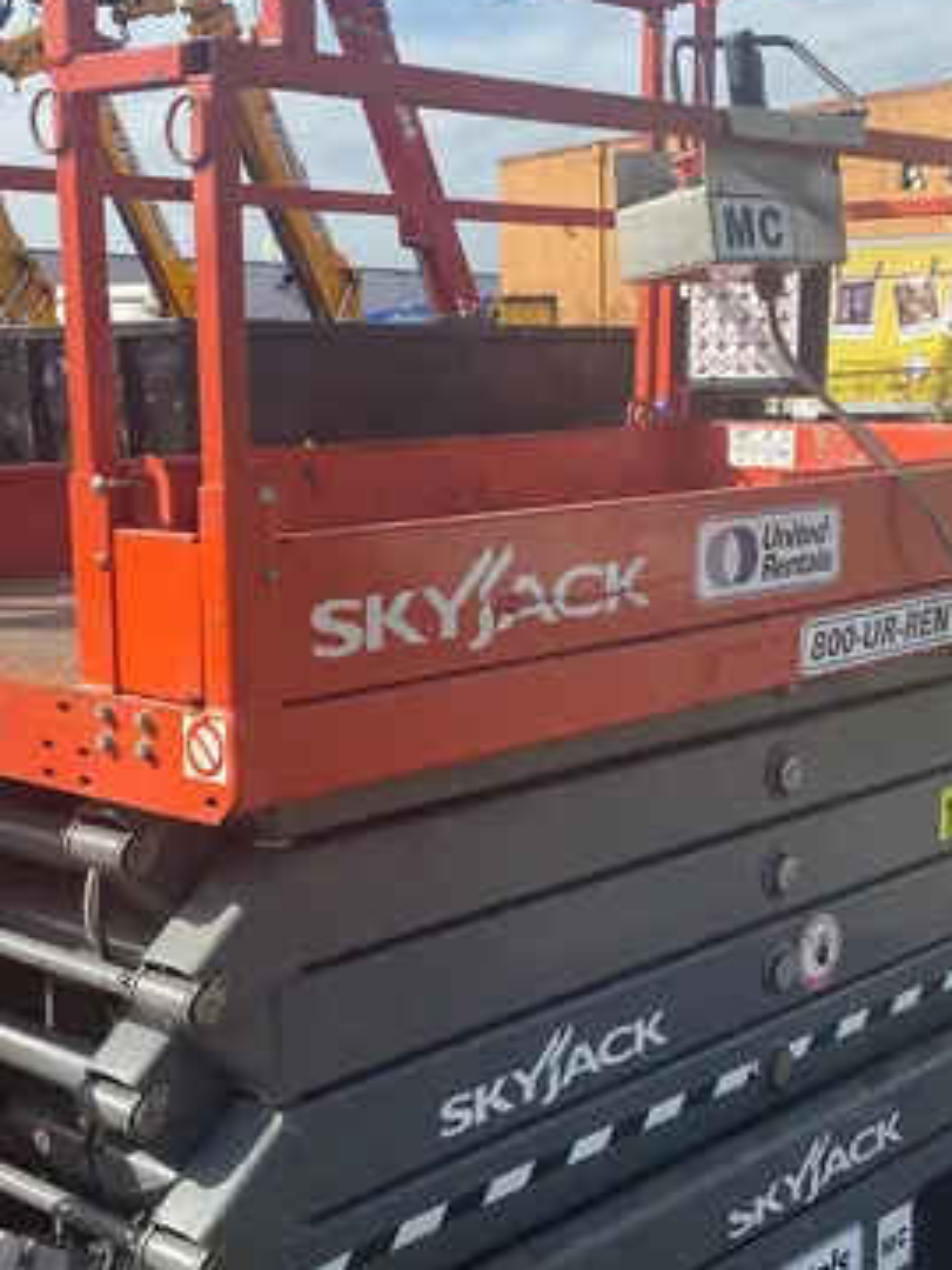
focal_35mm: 53
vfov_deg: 36.1
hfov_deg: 27.5
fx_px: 1943
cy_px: 736
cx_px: 405
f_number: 1.8
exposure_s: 1/1996
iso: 32
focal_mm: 4.25
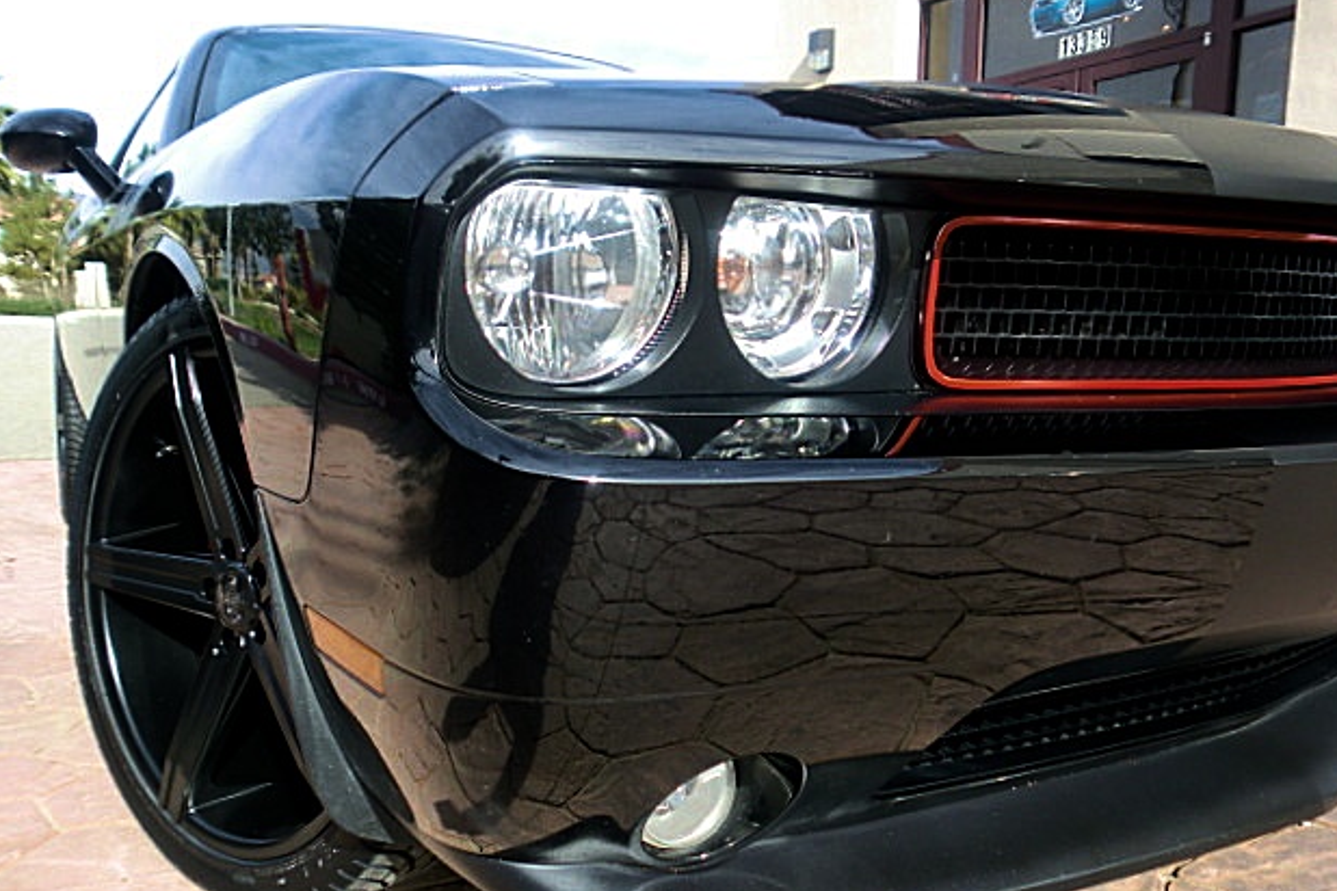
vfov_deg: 46.4
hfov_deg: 65.5
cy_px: 471
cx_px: 675
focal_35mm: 28
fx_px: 1040
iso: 64
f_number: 2.6
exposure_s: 1/320
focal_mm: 4.65
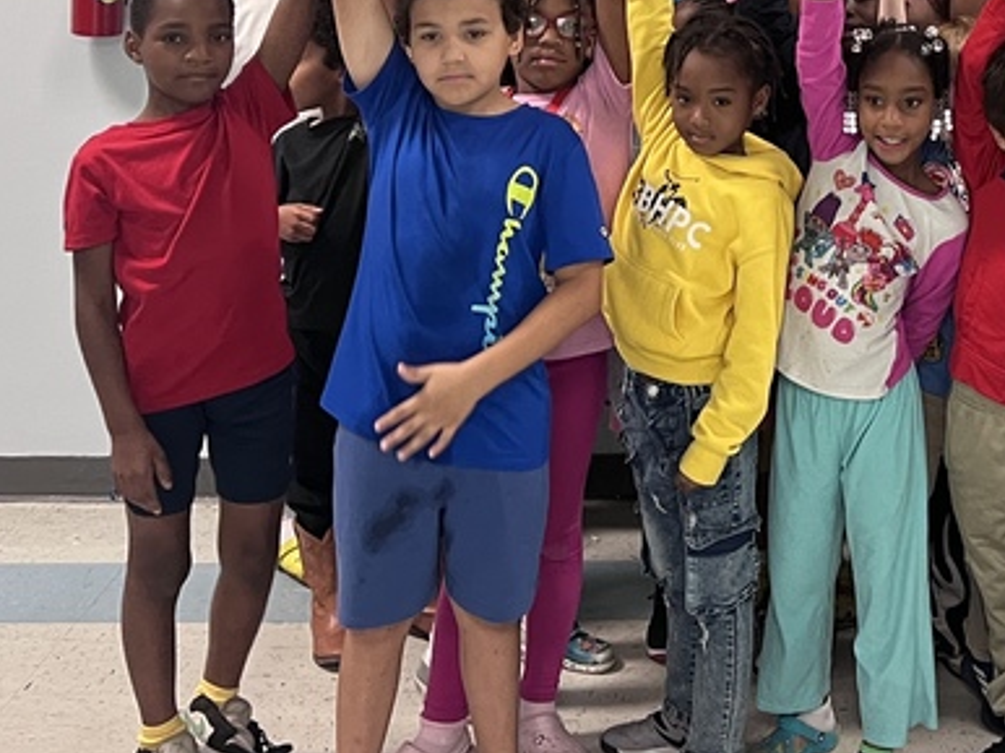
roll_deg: -2.2
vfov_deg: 20.5
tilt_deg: -6.1
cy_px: -29
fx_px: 2002
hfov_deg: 27.1
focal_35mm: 69
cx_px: 924
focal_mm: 5.7
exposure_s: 1/60
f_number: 1.5
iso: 200
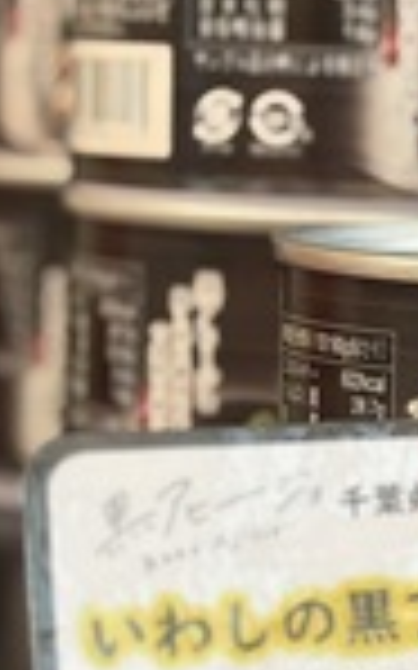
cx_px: 1056
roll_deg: -2.7
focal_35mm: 177
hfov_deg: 6.9
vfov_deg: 11.8
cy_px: 315
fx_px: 3229
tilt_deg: -5.1
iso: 64
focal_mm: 5.96
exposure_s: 1/50
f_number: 1.6
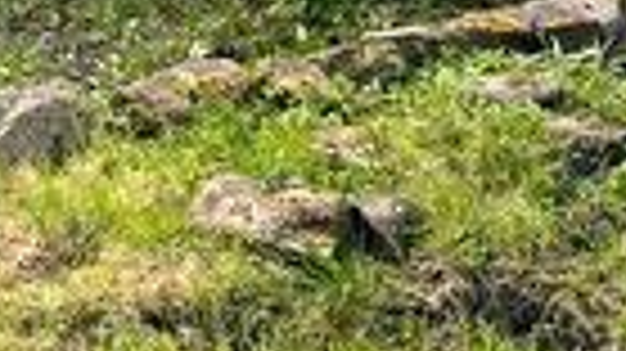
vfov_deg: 7.7
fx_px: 2372
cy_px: -587
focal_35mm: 143
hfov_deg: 14.2
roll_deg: -1.0
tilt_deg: +5.8
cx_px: -257
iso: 50
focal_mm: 5.1
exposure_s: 1/2899
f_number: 1.6
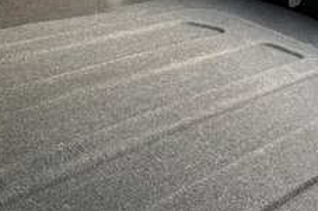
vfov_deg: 28.7
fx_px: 388
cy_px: 4
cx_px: 240
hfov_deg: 43.1
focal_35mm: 44
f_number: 1.78
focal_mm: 6.76
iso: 400
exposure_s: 1/60
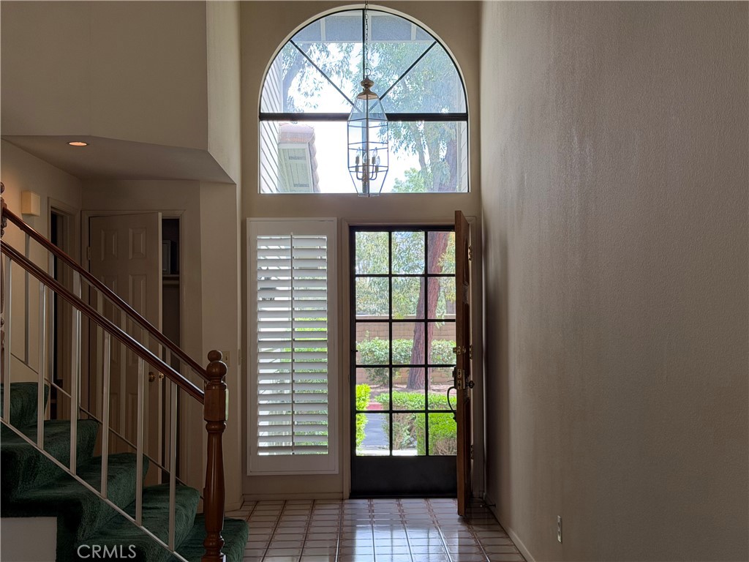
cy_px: 281
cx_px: 374
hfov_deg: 39.7
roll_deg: +0.0
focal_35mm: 48
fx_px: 1039
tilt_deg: +2.0
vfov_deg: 30.3
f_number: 1.78
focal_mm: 6.76
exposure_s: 1/121
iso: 50
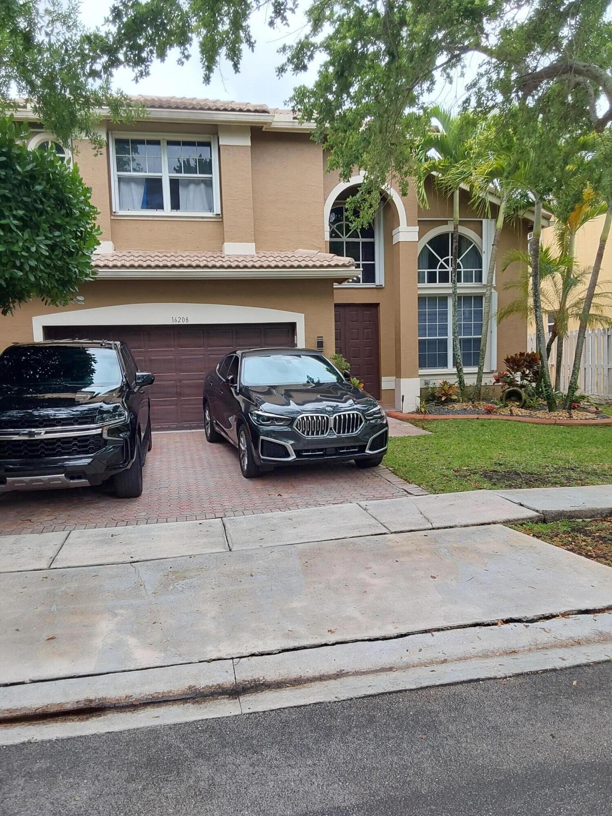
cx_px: 306
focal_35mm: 28
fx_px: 660
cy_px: 408
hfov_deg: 49.7
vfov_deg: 63.4
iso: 50
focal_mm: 2.91
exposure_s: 1/339
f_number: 1.9
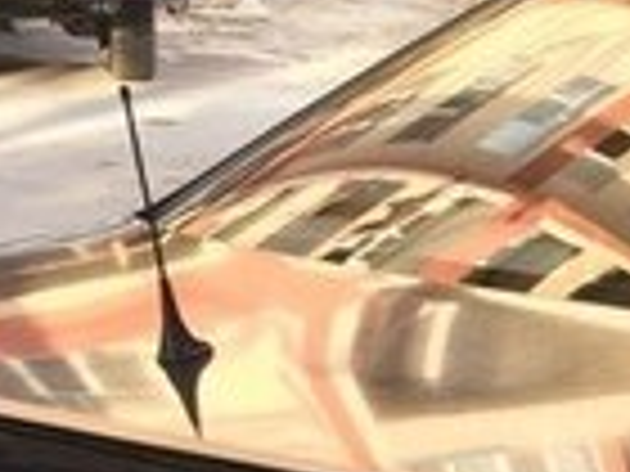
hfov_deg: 13.2
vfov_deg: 10.3
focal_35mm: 137
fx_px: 2493
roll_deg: -1.2
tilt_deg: -21.1
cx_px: 1076
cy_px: 829
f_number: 2.2
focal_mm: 4.15
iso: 32
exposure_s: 1/119
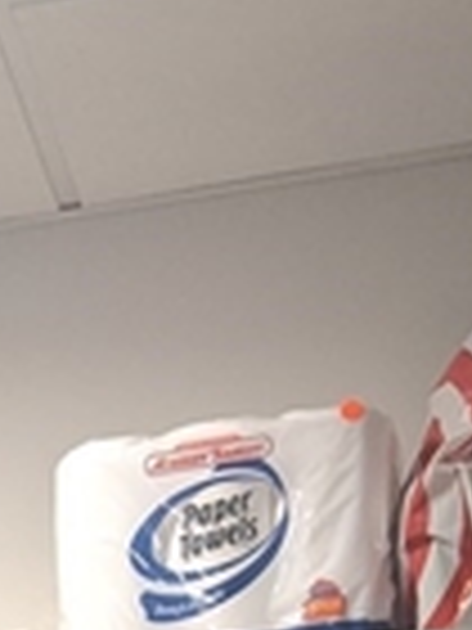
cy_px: 1611
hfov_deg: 9.3
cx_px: -503
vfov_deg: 10.9
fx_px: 2691
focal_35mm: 148
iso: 183
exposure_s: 1/24
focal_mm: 4.44
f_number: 1.8
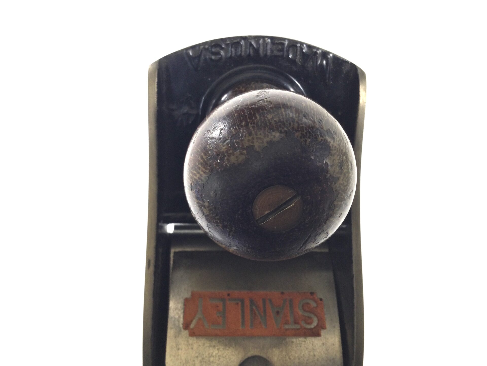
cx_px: 244
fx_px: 436
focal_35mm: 31
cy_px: 183
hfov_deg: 58.4
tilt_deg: -61.3
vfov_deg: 45.4
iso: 32
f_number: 2.4
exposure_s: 1/100
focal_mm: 3.3
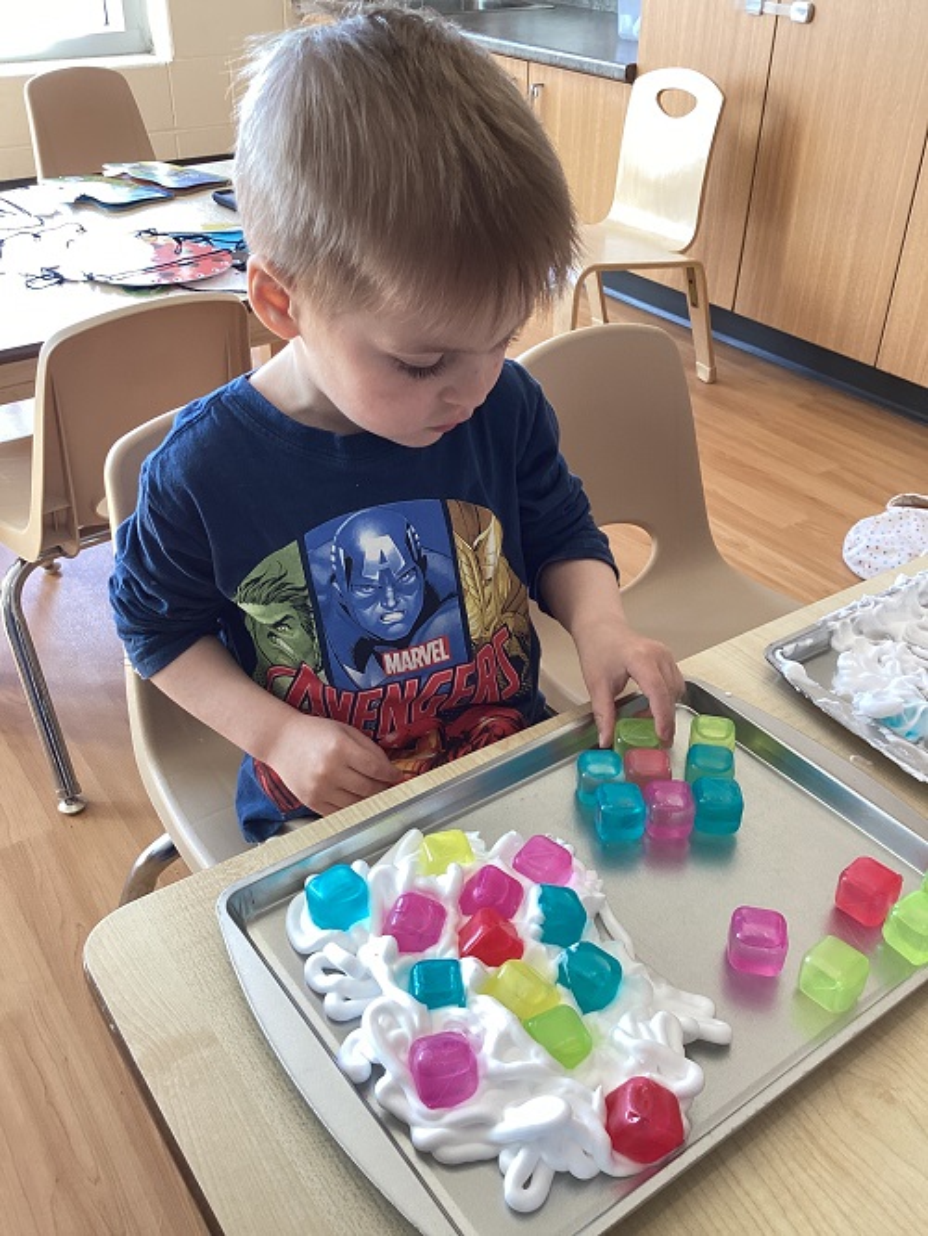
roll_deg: -1.2
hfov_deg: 45.5
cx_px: 464
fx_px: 1107
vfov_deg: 58.3
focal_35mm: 31
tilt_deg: -35.2
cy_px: 618
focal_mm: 3.3
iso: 64
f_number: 2.4
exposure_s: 1/50
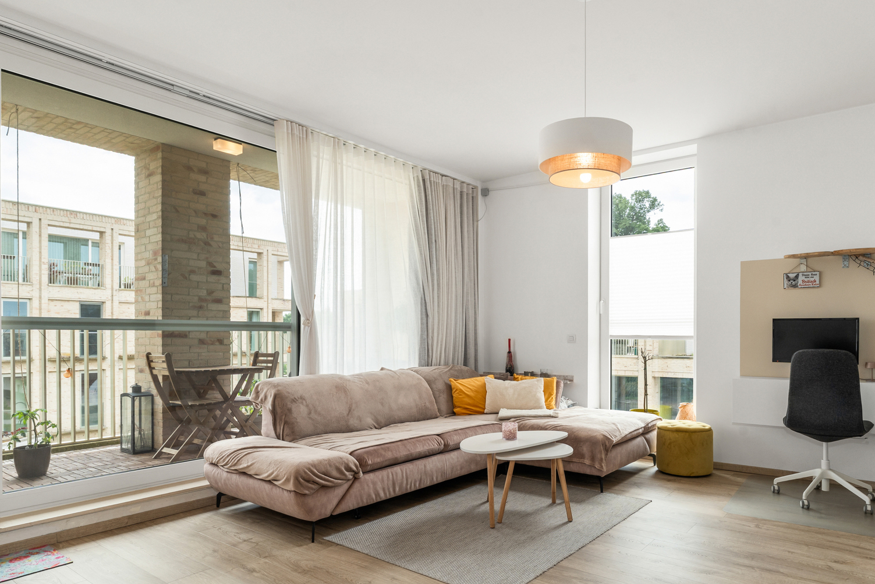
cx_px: 476
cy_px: 335
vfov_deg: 54.9
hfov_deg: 75.9
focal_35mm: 23
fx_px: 559
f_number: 11
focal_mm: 16
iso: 250
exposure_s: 1/10
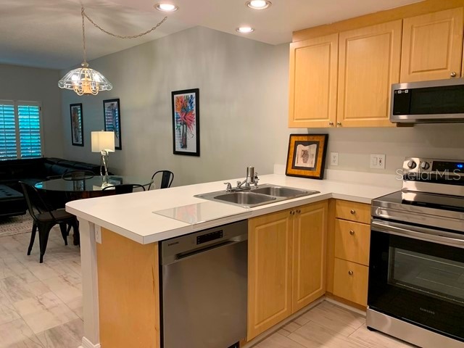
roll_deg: -0.1
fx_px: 349
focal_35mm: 26
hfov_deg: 67.3
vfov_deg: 53.1
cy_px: 174
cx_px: 232
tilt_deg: -7.3
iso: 100
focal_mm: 4.25
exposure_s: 1/60
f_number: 1.8
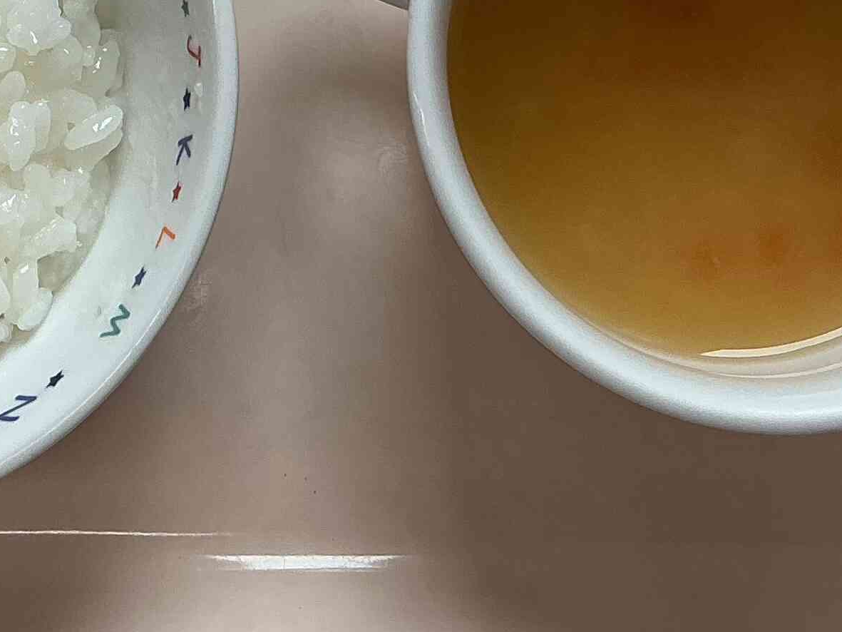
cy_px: -263
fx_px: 2408
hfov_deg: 19.7
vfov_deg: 14.1
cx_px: 212
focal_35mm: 99
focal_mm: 3
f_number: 1.8
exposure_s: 1/136
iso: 16
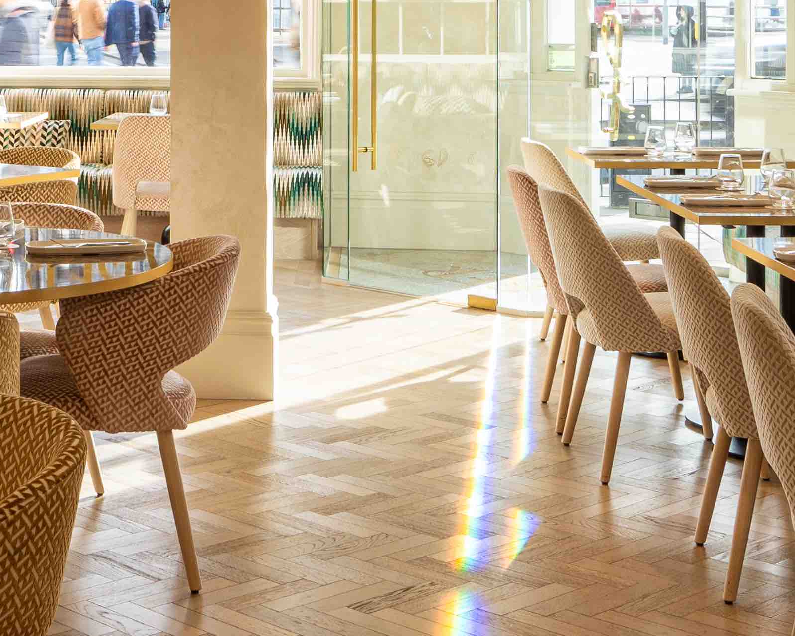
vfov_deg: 19.7
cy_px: -78
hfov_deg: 25.4
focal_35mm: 74
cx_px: 194
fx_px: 1741
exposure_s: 1/15
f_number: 10
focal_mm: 16
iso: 125
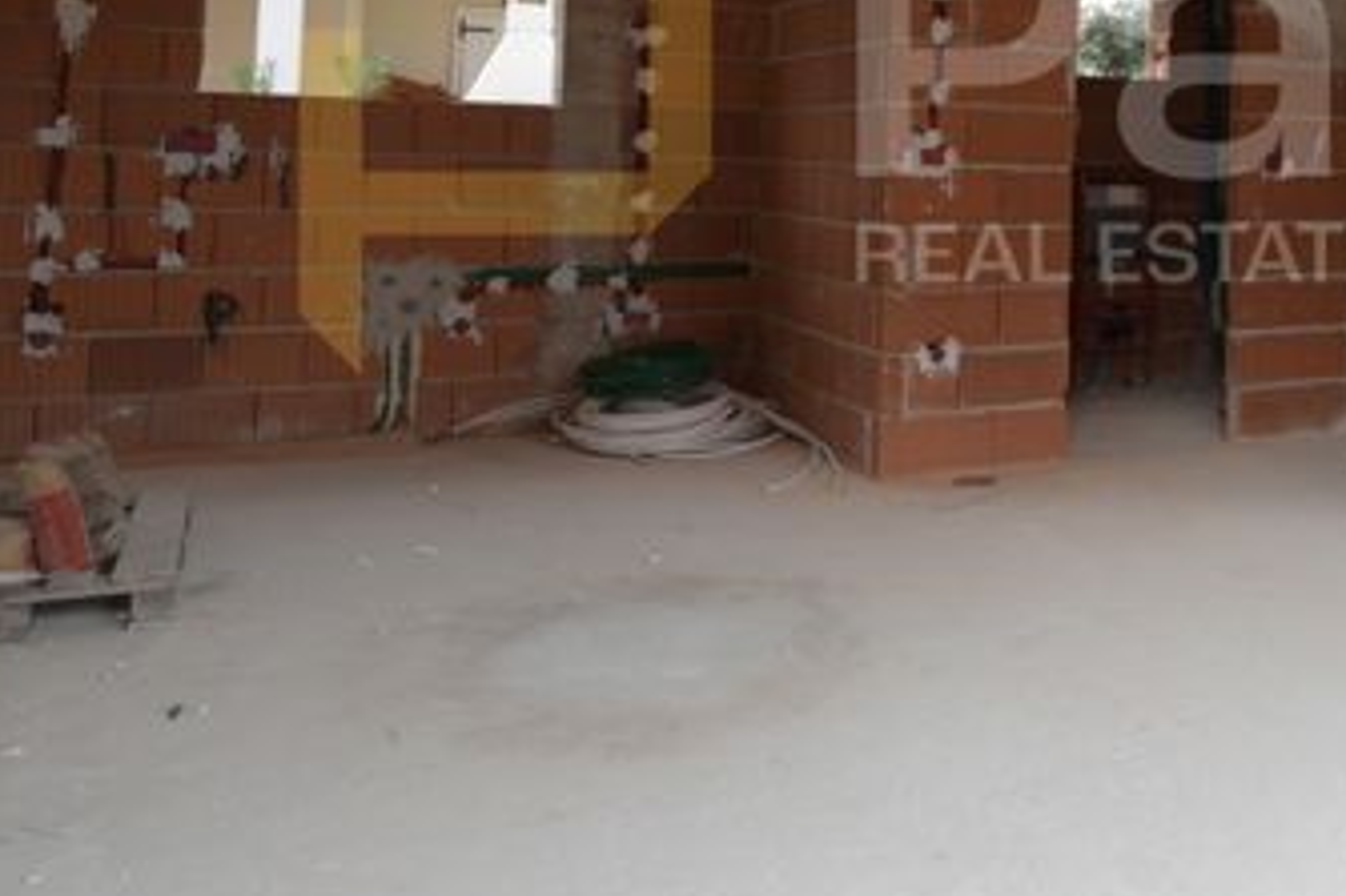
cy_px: 100
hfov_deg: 43.7
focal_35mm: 40
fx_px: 1495
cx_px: 1244
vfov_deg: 31.9
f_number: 6.3
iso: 200
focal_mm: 19
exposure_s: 1/50
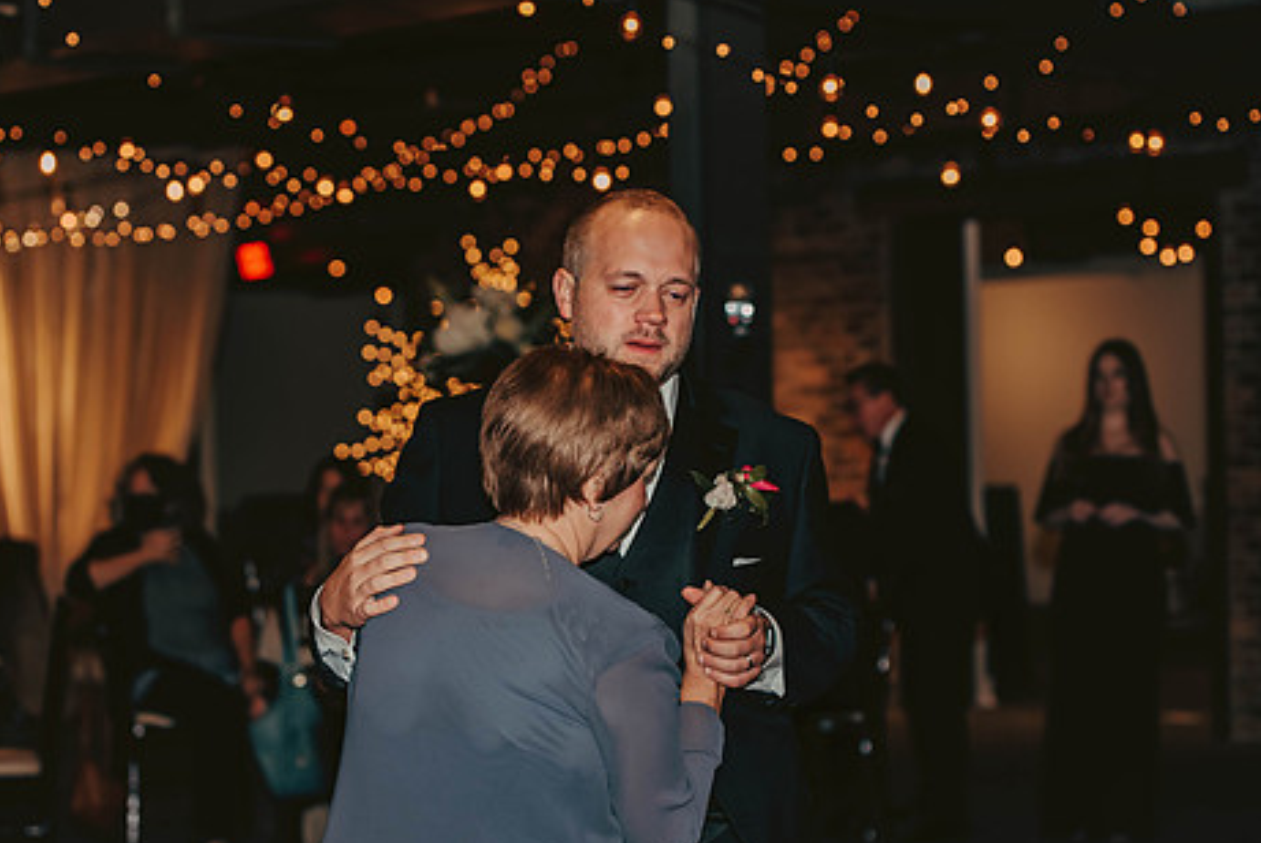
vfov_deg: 15.6
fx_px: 3084
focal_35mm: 88
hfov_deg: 23.1
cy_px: 426
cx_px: 569
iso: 500
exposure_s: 1/80
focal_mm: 70
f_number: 3.2
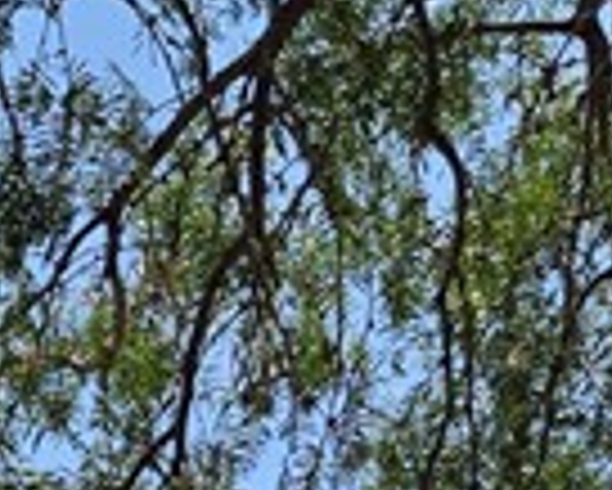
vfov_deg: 7.7
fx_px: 3063
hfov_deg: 11.0
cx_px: -324
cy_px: 1555
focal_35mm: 169
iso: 25
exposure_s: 1/2027
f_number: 1.8
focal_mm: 5.4
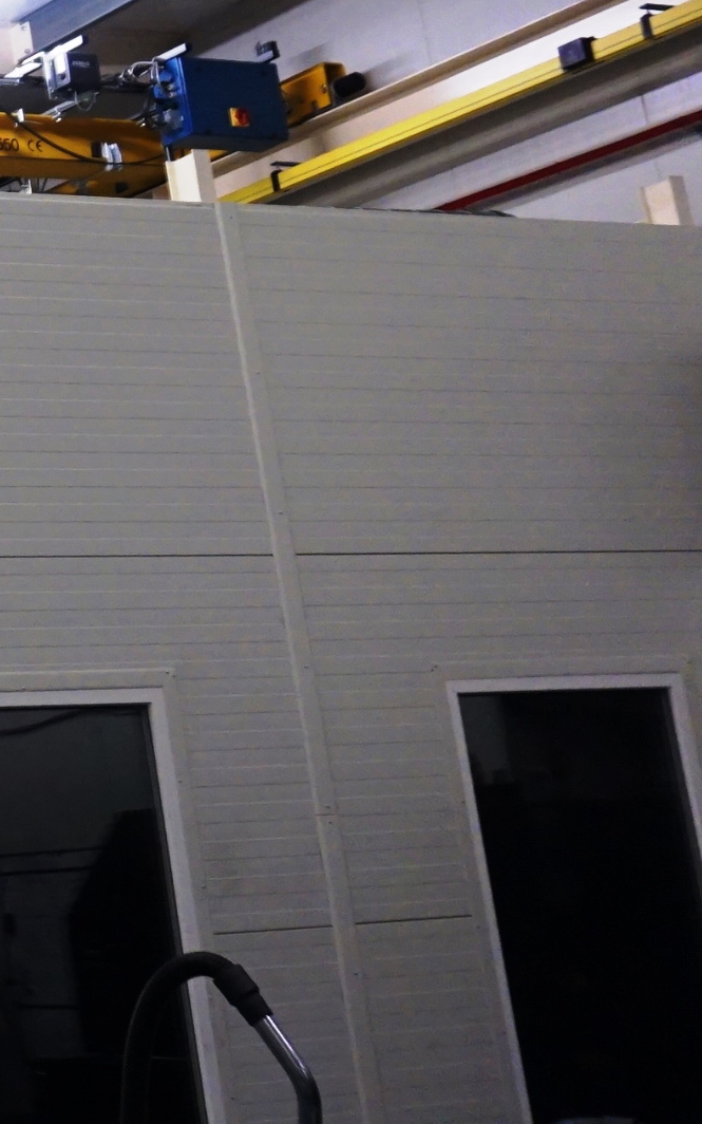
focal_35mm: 75
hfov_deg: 13.3
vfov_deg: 27.4
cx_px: -950
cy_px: 407
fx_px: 2296
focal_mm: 16
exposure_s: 1/160
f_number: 4
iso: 1250
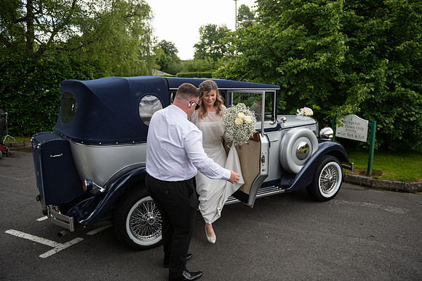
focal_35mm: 29
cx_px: 211
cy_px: 140
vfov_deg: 45.0
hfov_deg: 63.6
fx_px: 340
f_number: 3.5
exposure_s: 1/800
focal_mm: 29
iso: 320
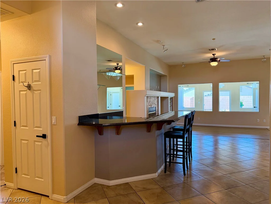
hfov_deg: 71.6
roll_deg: +0.8
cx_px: 136
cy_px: 102
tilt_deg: -2.8
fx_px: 188
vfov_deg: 56.8
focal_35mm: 24
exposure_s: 1/60
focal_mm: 6.76
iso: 200
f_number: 1.78
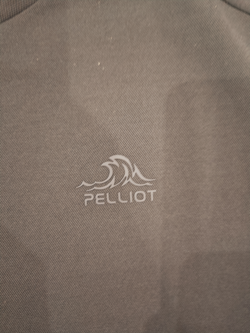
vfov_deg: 71.6
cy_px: 166
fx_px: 231
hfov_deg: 56.8
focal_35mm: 24
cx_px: 125
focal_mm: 6.67
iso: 3200
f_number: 1.9
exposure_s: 1/17
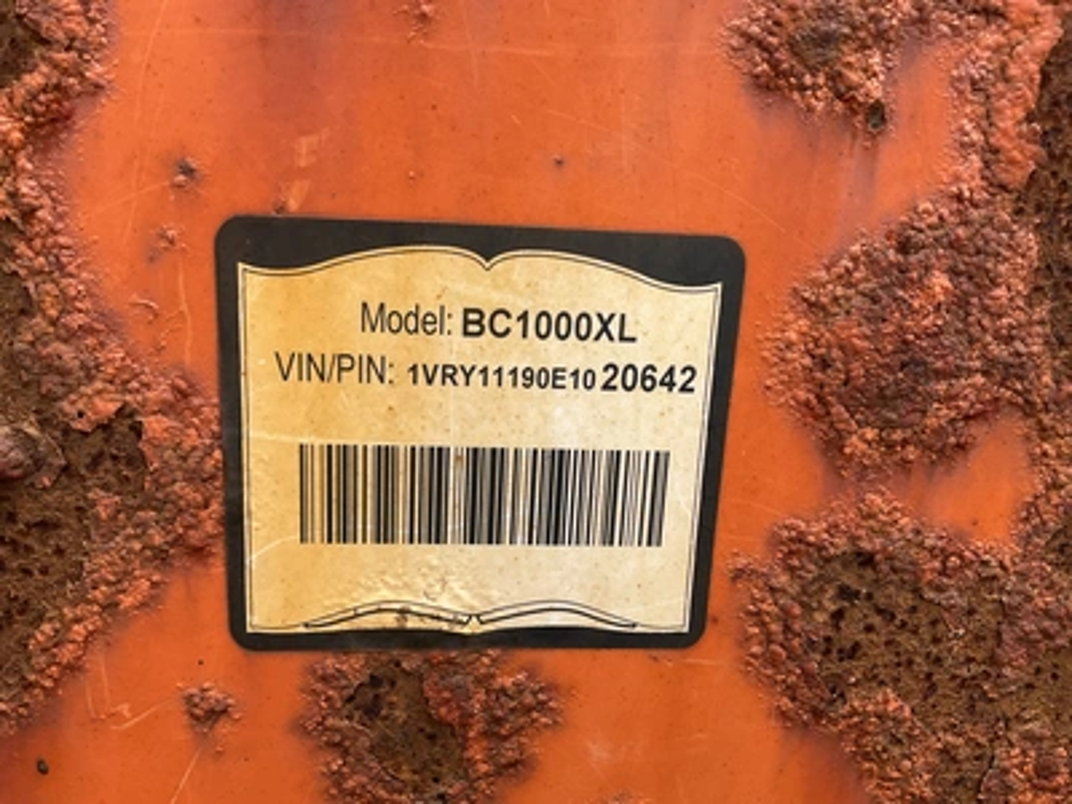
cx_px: 536
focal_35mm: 29
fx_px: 898
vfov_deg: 48.2
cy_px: 402
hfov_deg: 61.7
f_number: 1.8
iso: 25
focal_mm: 3
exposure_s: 1/700
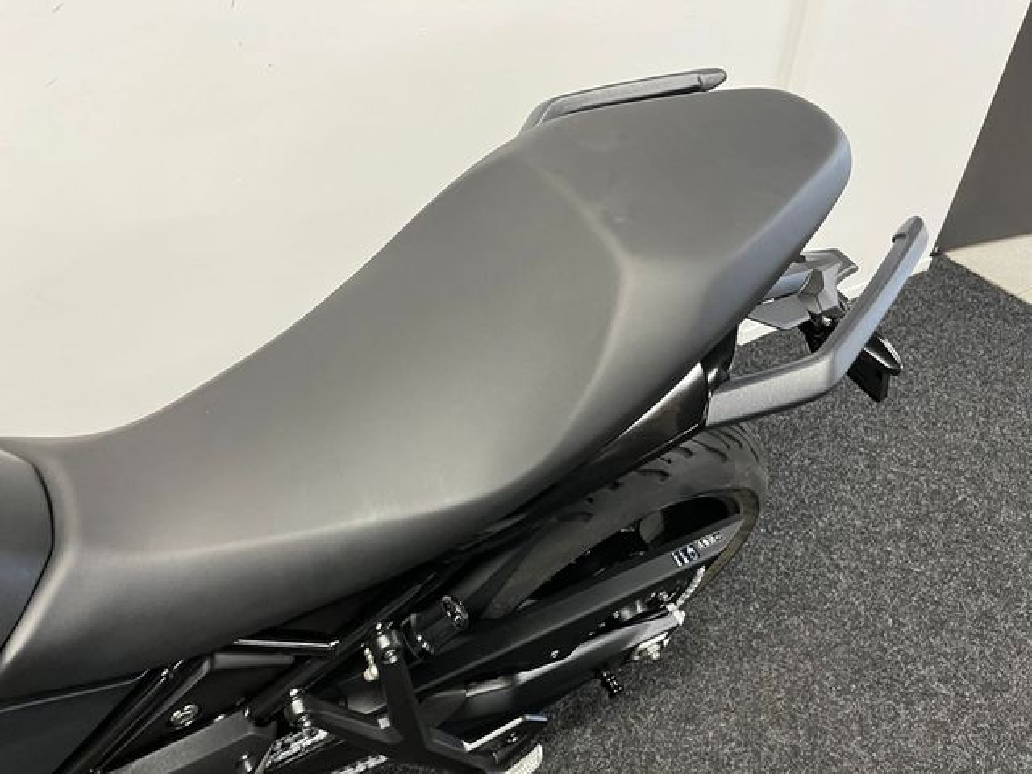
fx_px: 775
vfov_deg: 53.1
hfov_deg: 67.3
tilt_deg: -38.7
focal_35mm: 26
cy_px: 387
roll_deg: +1.1
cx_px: 516
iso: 200
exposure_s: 1/50
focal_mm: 5.1
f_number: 1.6
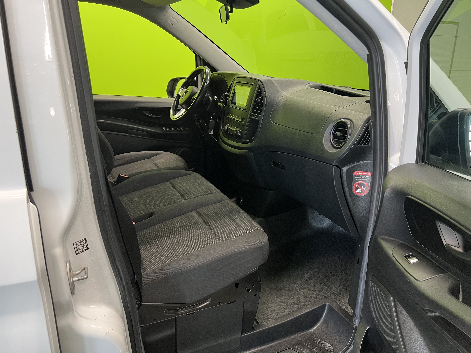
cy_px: 176
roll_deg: +0.7
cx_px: 236
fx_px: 354
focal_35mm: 26
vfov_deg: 53.1
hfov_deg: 67.3
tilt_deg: -17.1
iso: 125
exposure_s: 1/50
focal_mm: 5.7
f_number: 1.5
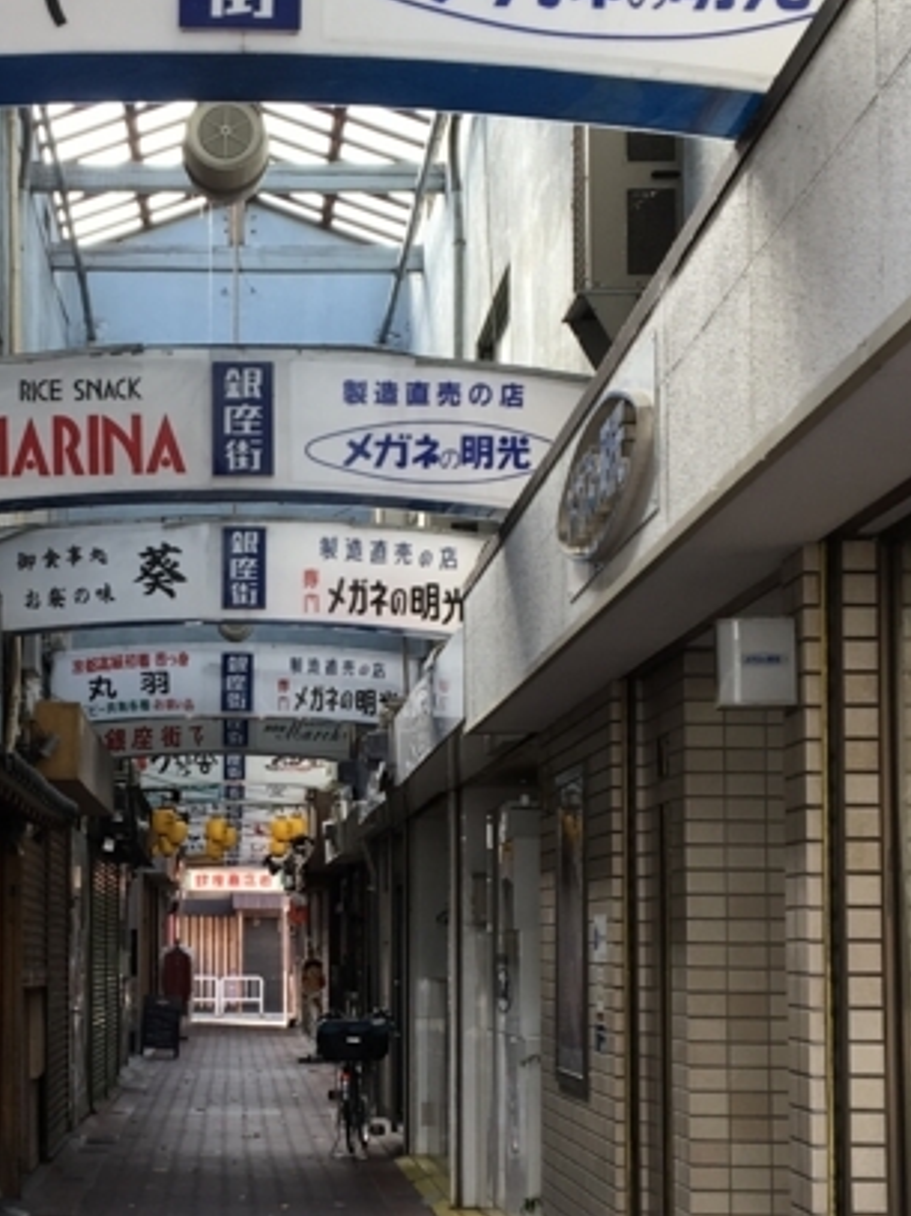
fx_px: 2563
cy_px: 762
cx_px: 200
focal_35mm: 73
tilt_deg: +4.3
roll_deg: -0.7
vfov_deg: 26.6
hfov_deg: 20.0
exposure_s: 1/125
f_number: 2.2
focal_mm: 4.15
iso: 25
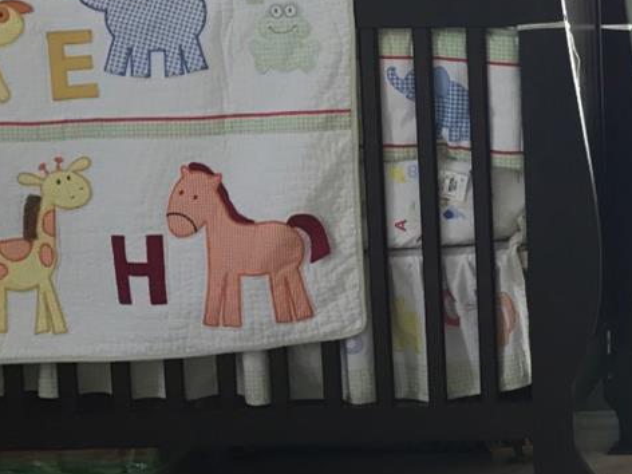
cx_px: 916
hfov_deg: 19.5
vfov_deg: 16.6
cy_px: 186
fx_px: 1625
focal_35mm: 89
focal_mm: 3.99
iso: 80
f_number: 1.8
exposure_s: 1/30
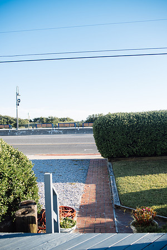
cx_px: 84
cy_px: 125
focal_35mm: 35
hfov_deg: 37.9
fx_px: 244
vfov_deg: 54.4
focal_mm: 35
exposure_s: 1/500
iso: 100
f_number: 2.8
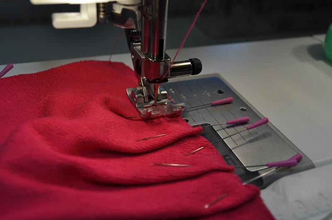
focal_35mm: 39
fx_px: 359
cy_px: 110
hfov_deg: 49.6
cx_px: 166
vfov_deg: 34.1
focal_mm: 26
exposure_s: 1/160
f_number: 6.3
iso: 200
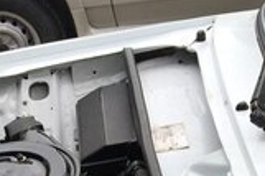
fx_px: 684
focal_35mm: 93
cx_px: -13
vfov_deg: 13.3
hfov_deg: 21.0
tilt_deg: -43.0
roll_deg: +10.8
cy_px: 311
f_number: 2.2
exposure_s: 1/295
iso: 25
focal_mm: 4.15
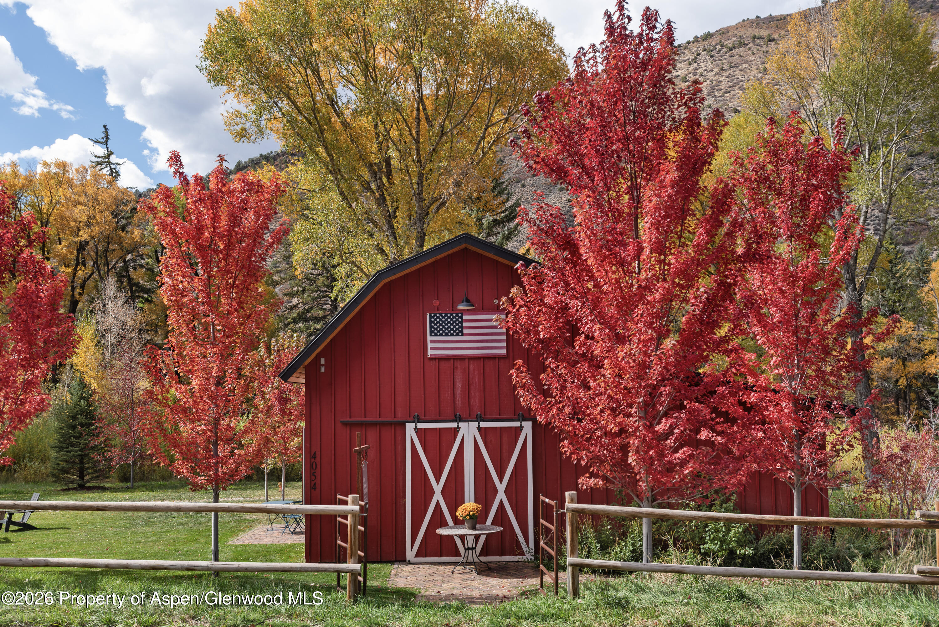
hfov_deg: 54.4
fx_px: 913
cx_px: 470
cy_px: 314
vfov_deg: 37.9
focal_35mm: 35
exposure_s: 1/100
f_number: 7.1
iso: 160
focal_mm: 35
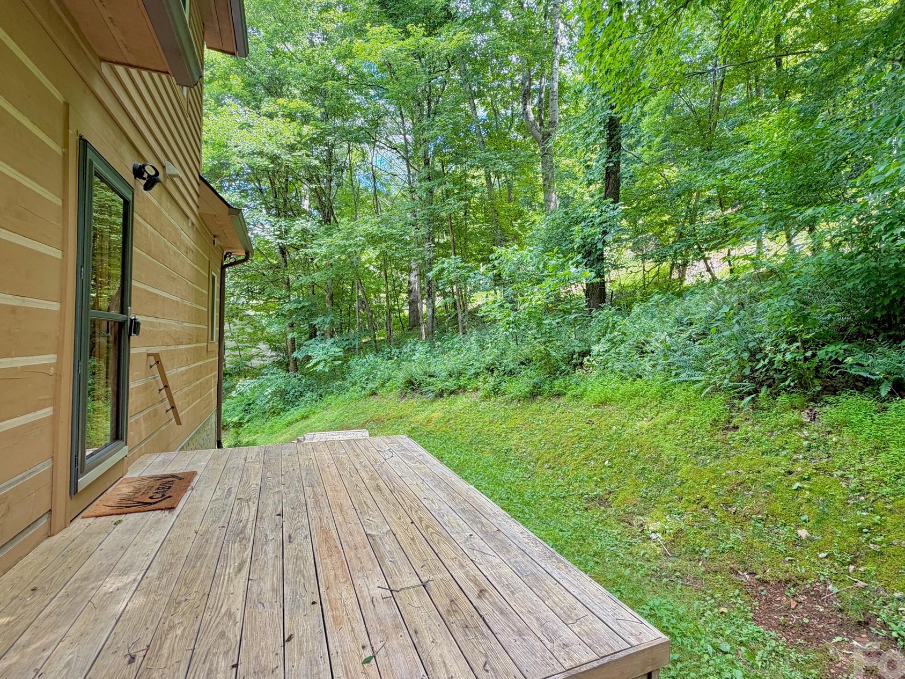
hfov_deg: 91.0
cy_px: 335
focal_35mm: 17
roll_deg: -0.8
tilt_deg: +1.2
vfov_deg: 74.7
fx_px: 444
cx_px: 475
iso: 64
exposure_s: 1/121
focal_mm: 2.22
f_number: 2.2
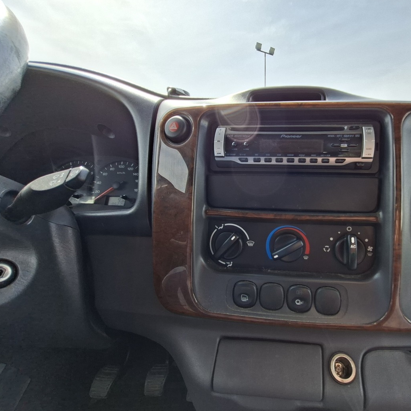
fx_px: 215
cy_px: 205
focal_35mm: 16
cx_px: 269
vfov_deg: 87.4
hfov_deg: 84.8
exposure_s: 1/186
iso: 40
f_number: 2.2
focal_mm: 1.74
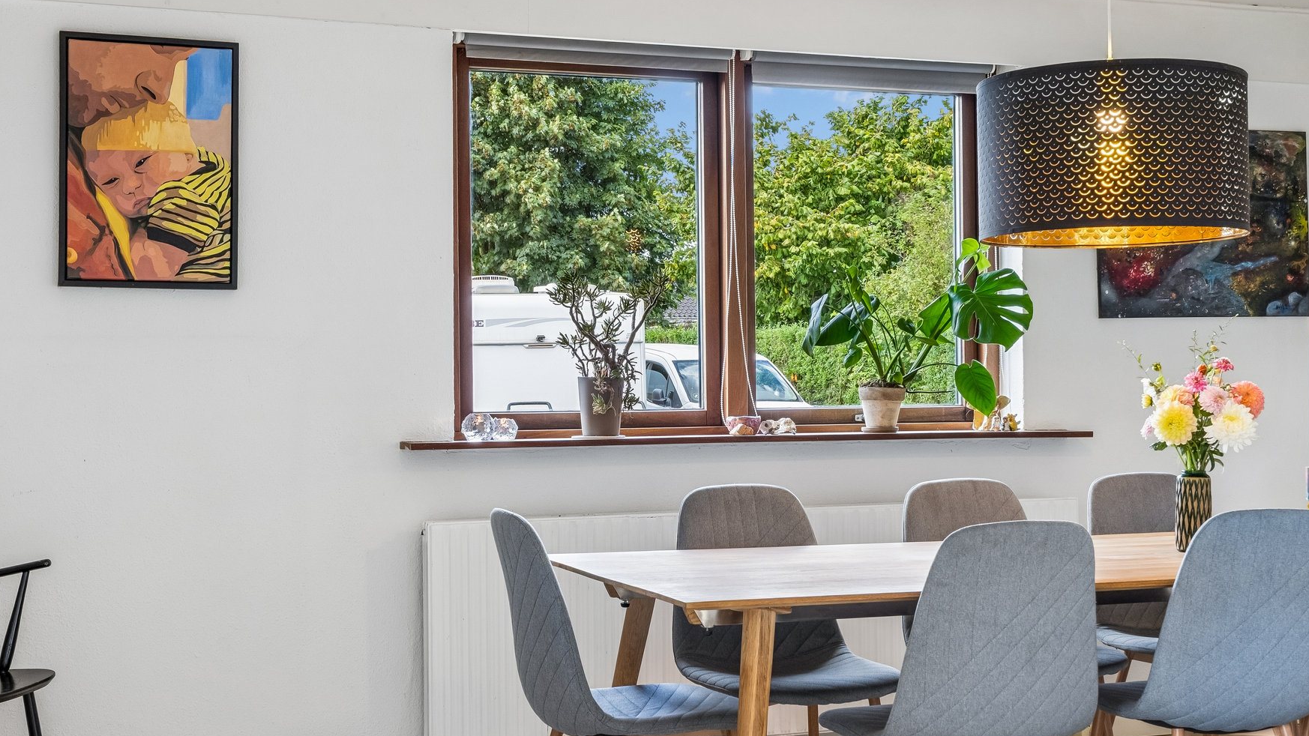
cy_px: 441
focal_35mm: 54
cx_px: 722
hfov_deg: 38.5
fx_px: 1874
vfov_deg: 22.2
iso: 200
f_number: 10
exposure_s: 1/15
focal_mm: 30
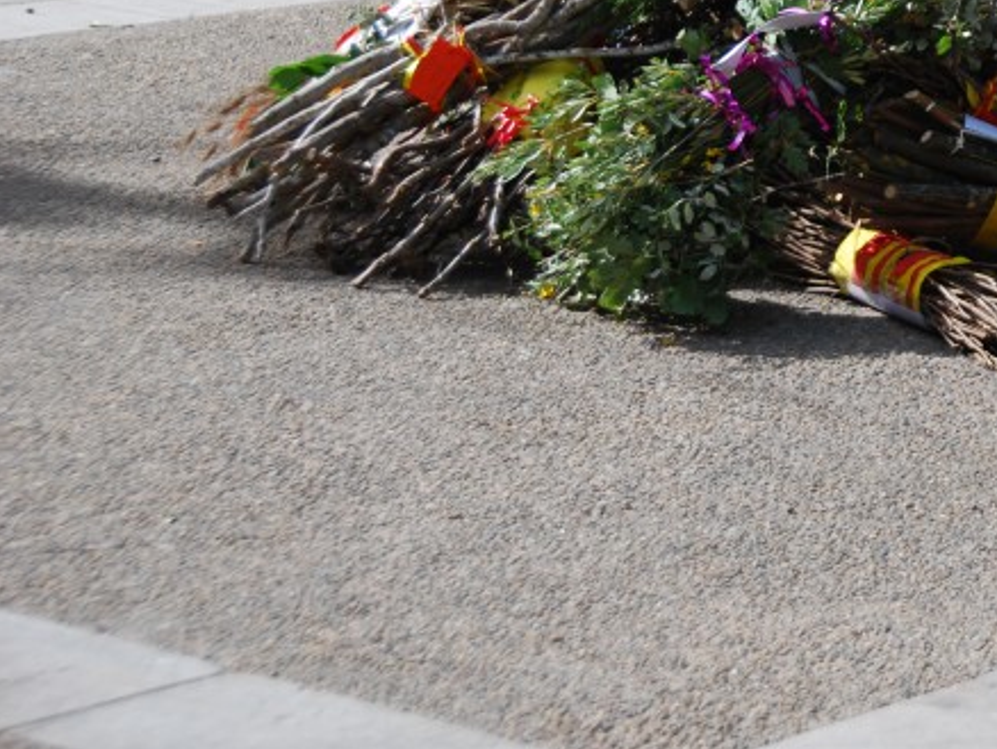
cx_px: 997
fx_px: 5274
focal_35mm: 183
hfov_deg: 10.7
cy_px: 121
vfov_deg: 8.1
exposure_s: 1/400
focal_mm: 62
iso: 200
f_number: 5
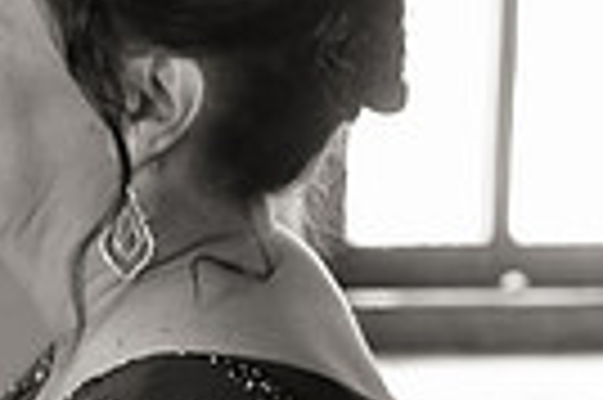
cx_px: -408
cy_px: 350
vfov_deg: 6.7
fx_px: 3413
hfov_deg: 9.7
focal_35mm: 204
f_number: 2.8
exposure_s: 1/160
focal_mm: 44
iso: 3200
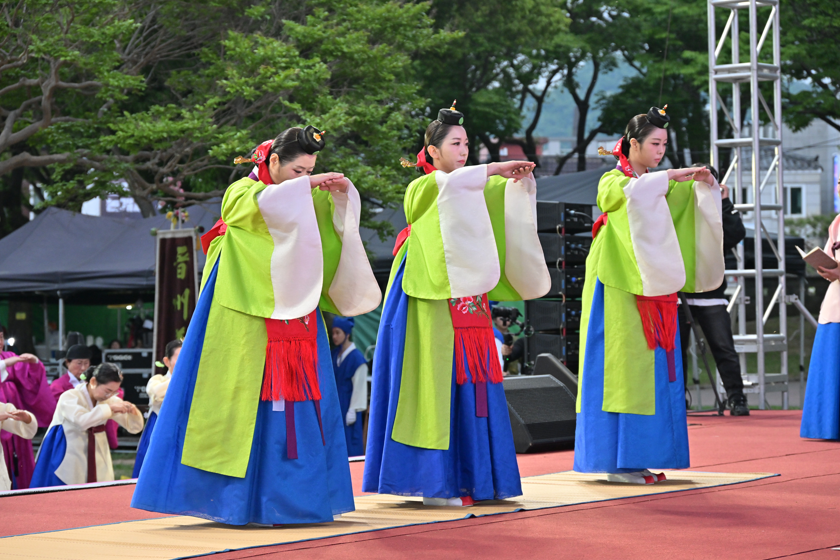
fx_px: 2403
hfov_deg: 19.8
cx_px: 416
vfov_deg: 13.3
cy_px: 276
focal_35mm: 103
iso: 1600
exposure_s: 1/250
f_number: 6.3
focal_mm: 99
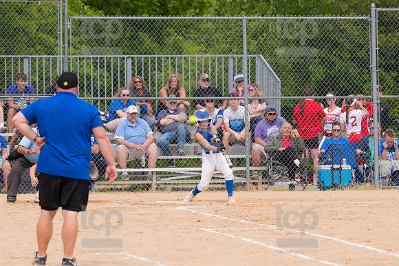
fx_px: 3323
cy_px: 133
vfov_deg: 4.6
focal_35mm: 300
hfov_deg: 6.9
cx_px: 200
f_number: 5.6
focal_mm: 200
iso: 320
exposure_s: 1/1600
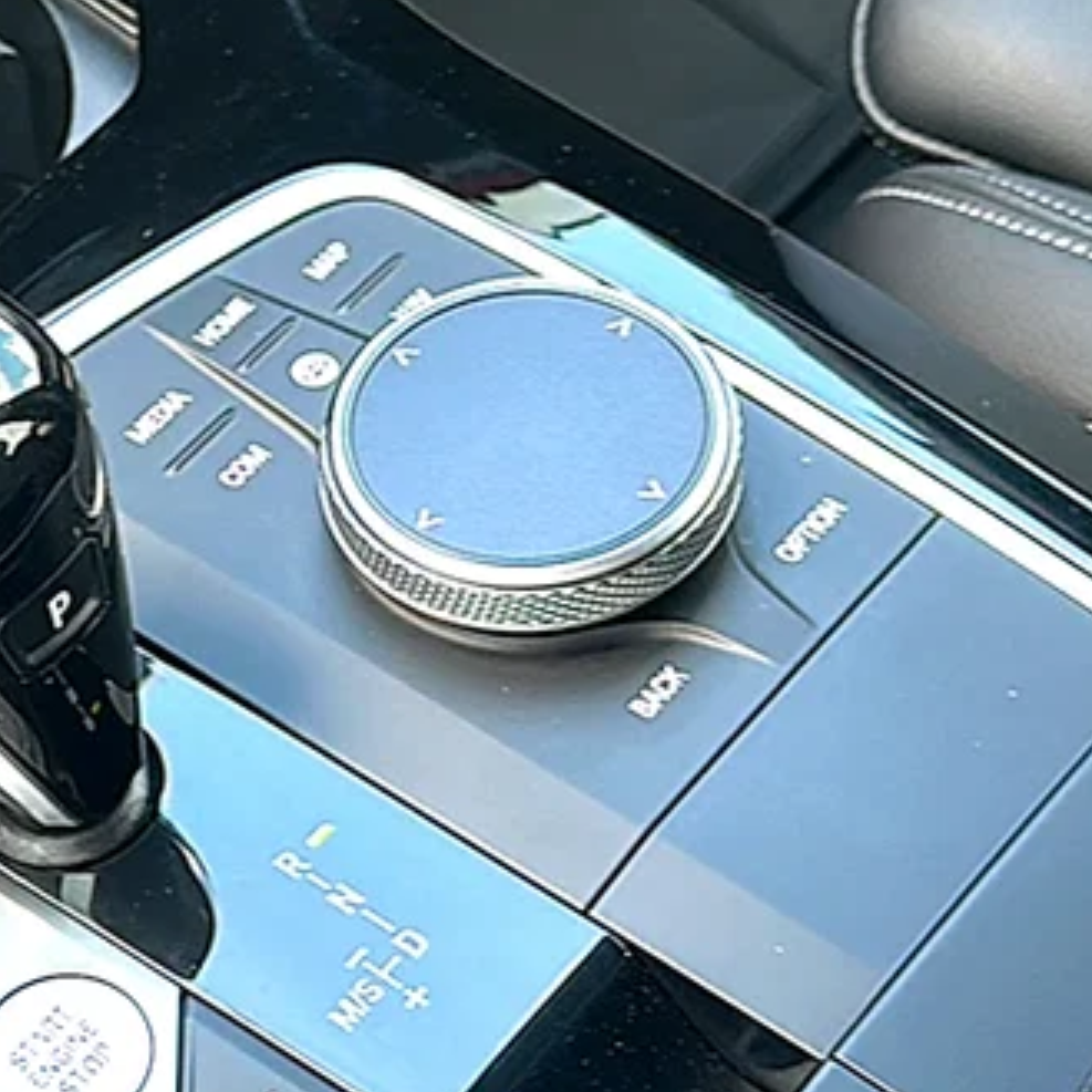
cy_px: 646
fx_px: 2748
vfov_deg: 22.4
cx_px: 199
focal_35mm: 77
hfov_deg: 22.1
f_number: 1.78
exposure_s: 1/56
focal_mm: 6.86
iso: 64
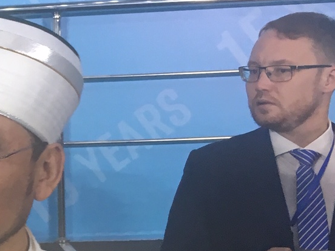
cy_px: 204
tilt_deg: -6.1
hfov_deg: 16.4
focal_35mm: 106
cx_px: -209
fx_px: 1026
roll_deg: +2.3
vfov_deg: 13.9
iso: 80
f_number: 2.2
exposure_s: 1/33
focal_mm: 4.15
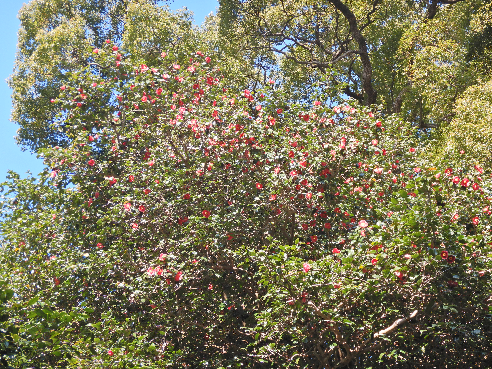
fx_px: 796
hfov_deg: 34.3
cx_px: 246
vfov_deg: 26.1
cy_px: 184
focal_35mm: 56
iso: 125
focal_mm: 10.1
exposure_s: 1/200
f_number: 4.4
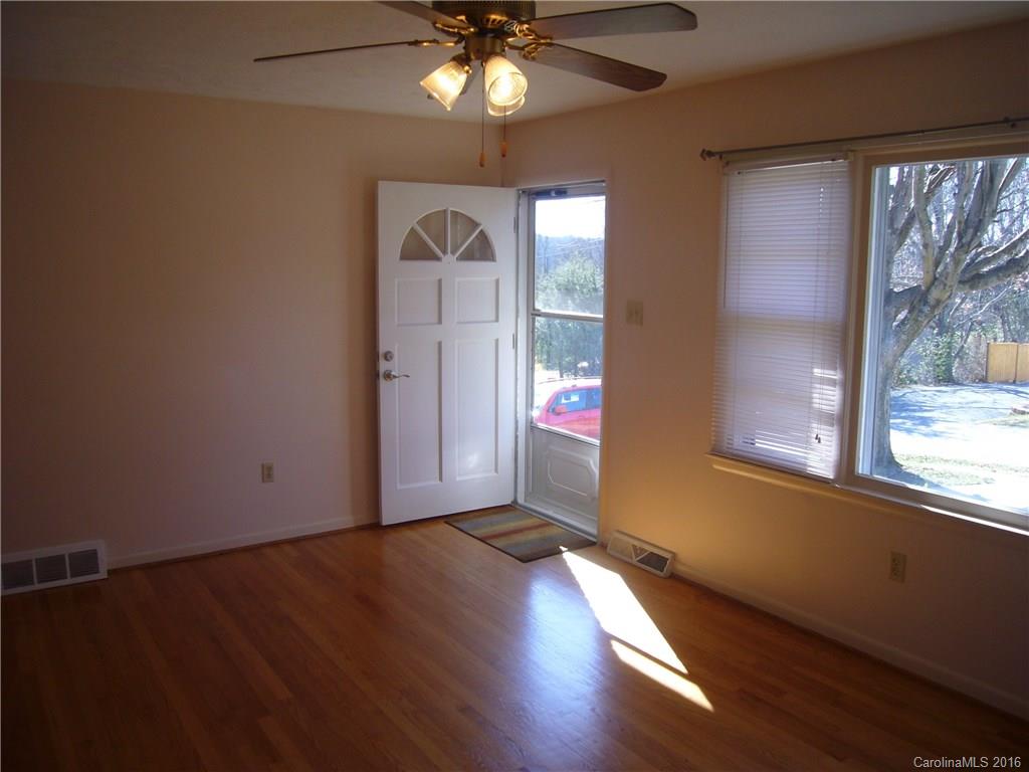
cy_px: 386
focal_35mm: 28
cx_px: 514
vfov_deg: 49.7
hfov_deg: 63.4
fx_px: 832
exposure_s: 1/80
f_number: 2.8
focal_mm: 4.6
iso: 80
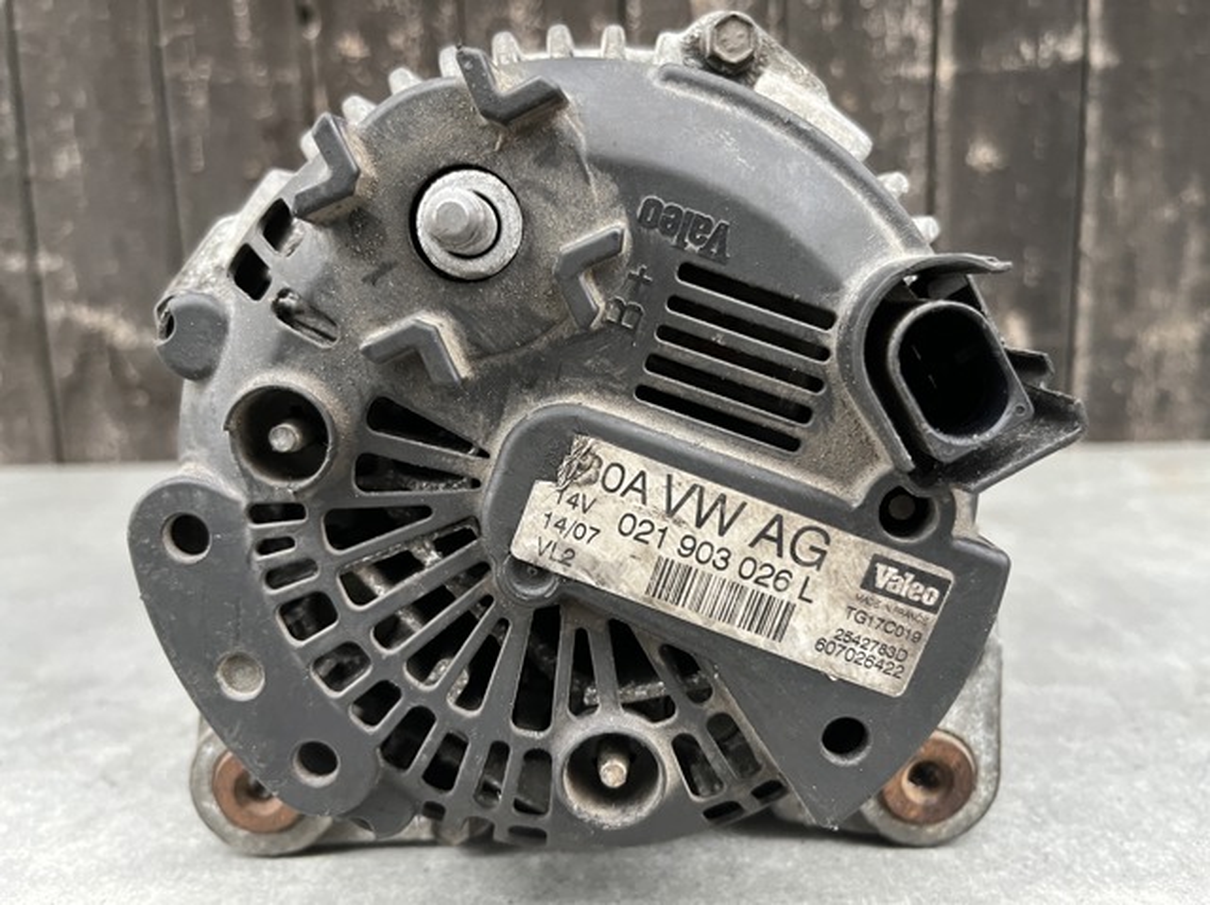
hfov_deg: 67.3
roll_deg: -0.3
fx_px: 908
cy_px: 452
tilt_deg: -10.8
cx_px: 605
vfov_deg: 53.0
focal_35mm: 26
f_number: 1.6
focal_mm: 5.1
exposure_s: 1/60
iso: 500
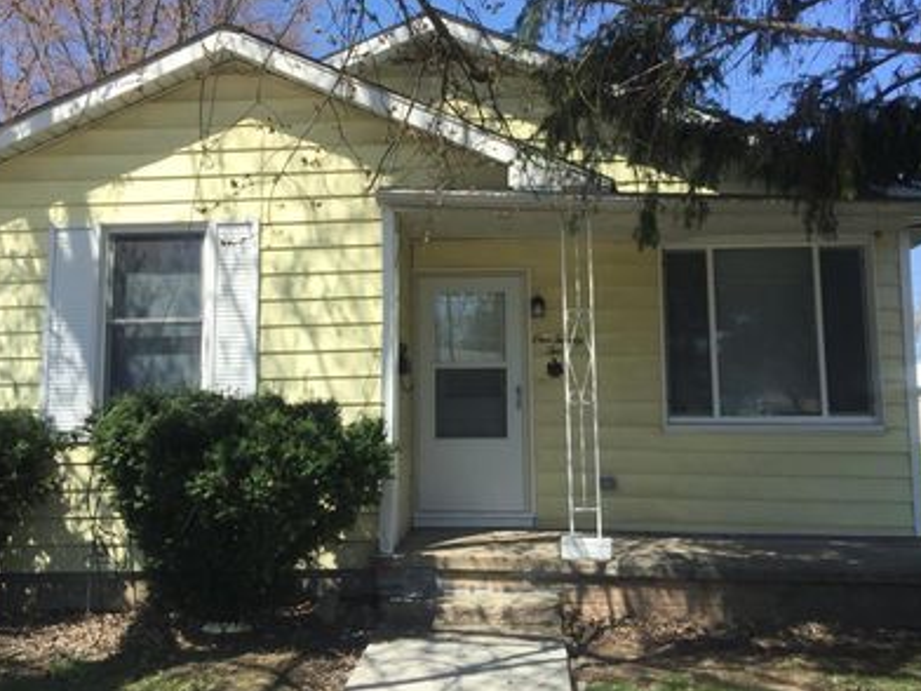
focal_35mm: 37
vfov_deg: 38.6
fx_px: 984
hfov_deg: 50.1
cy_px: 314
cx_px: 449
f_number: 2.2
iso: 32
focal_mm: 4.15
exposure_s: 1/1412
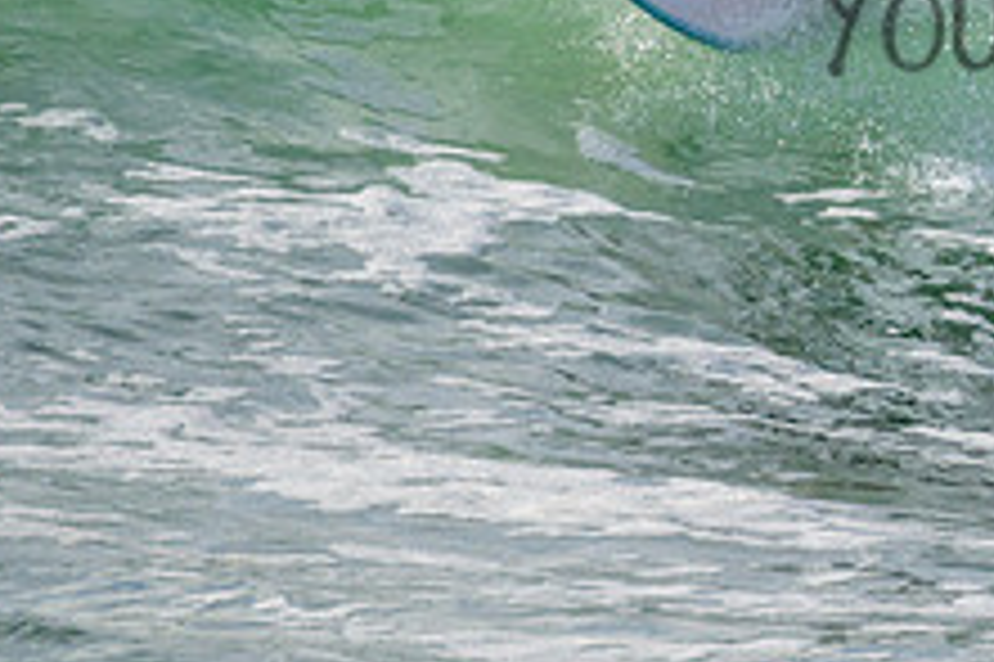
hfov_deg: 1.0
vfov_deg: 0.7
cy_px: -34
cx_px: 1273
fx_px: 57938
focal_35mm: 2100
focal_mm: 800
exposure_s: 1/2000
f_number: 11
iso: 1100
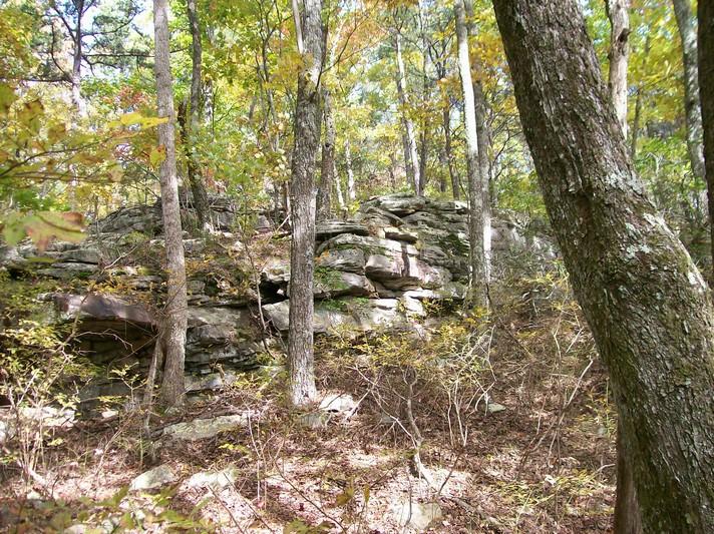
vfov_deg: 39.6
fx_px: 742
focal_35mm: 36
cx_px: 357
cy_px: 267
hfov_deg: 51.4
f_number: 2.7
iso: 80
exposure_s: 1/107
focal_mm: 6
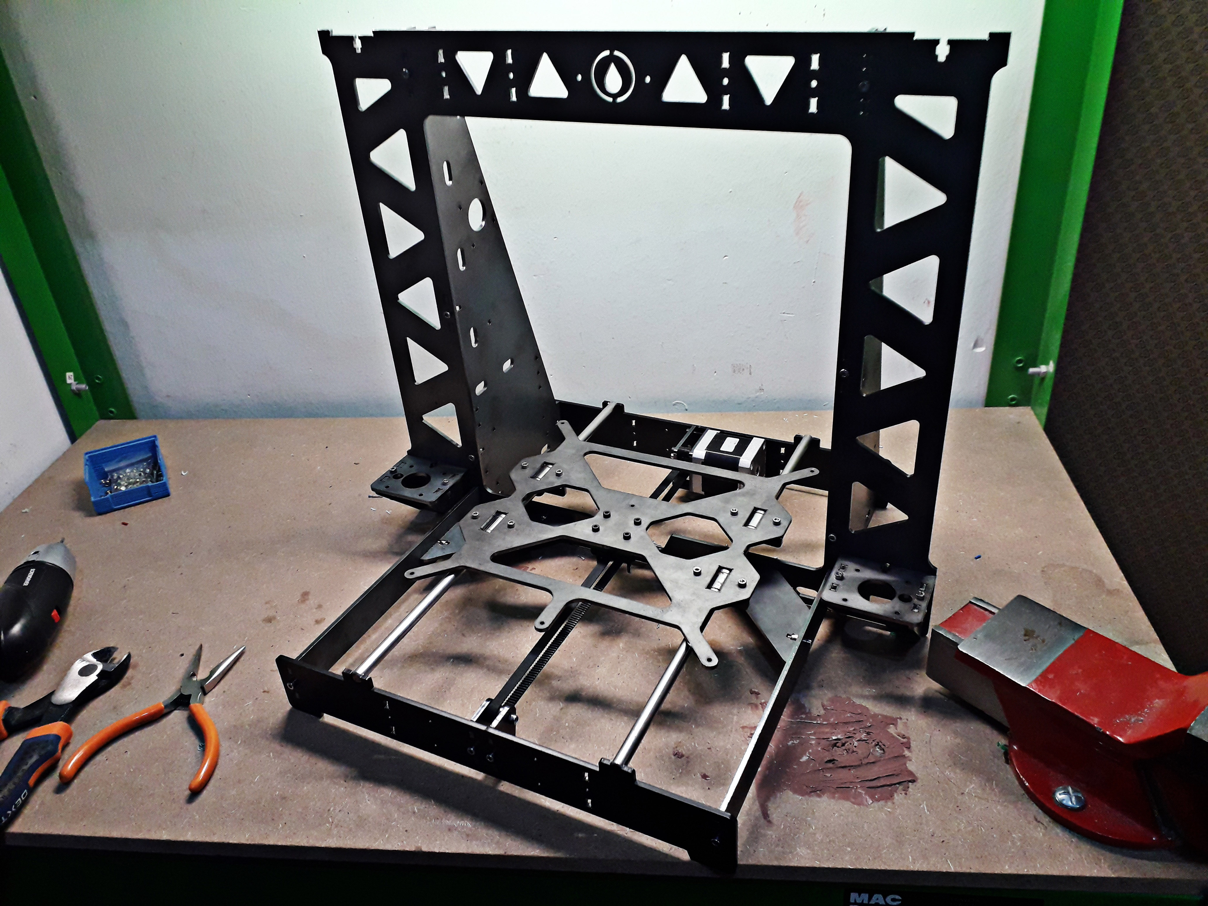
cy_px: 453
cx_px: 604
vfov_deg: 51.4
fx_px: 942
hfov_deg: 65.3
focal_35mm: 27
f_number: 1.9
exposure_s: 1/50
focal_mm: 3.6
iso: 160
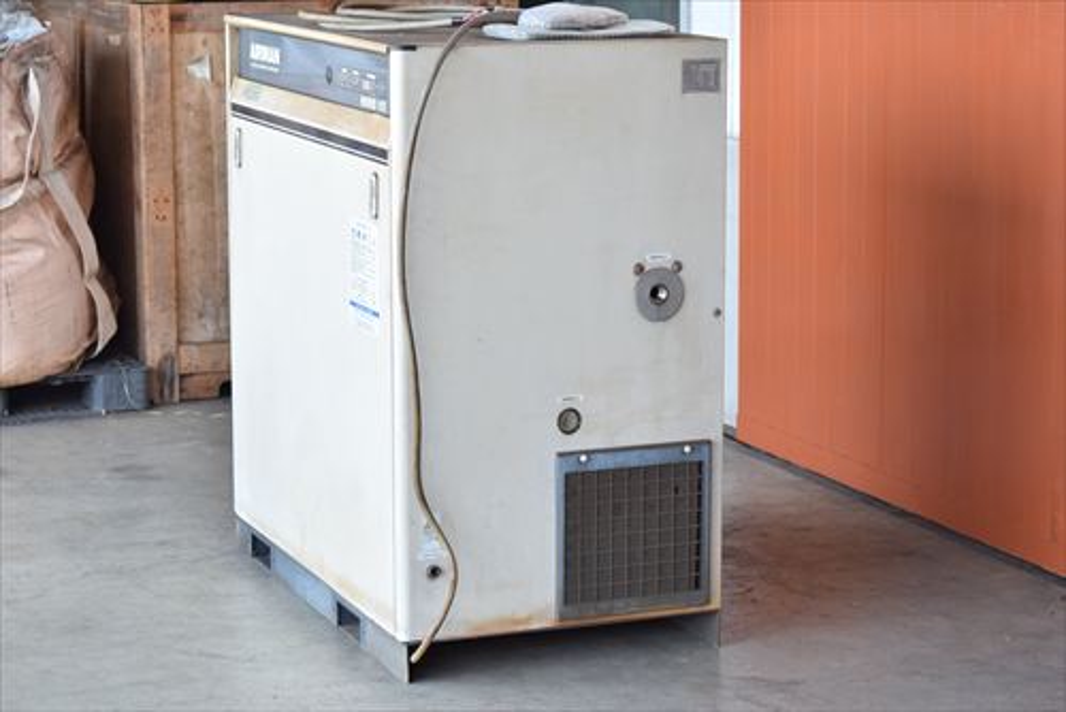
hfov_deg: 23.4
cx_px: 533
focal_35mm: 87
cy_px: 356
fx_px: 2578
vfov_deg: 15.7
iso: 1250
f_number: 6.3
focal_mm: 58
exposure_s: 1/640
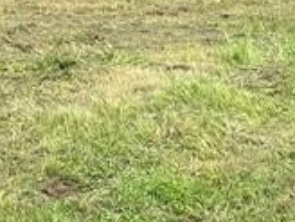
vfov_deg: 8.9
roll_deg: -1.4
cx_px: -25
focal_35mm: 162
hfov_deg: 12.0
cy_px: -139
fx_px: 1381
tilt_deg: -1.8
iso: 32
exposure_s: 1/1808
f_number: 1.8
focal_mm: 4.25
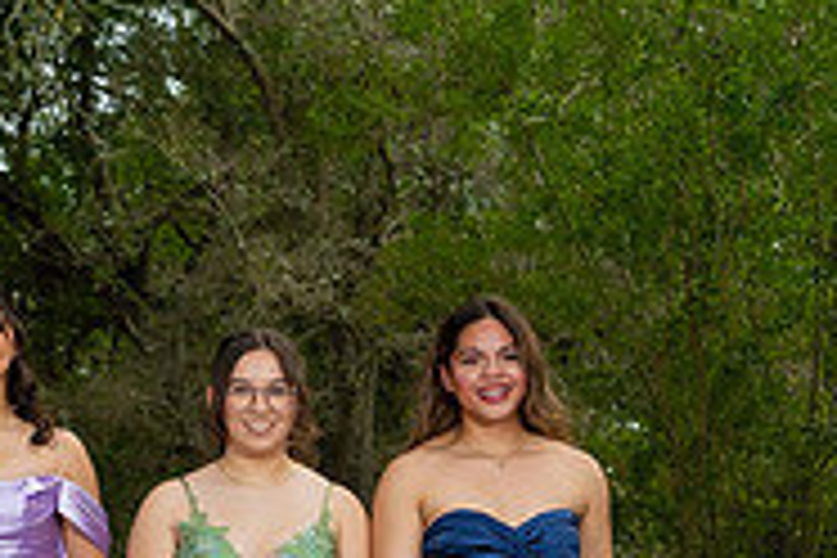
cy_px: 565
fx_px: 3766
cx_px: -302
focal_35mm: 162
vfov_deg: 8.4
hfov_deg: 12.2
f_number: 3.2
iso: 250
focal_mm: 35
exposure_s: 1/200
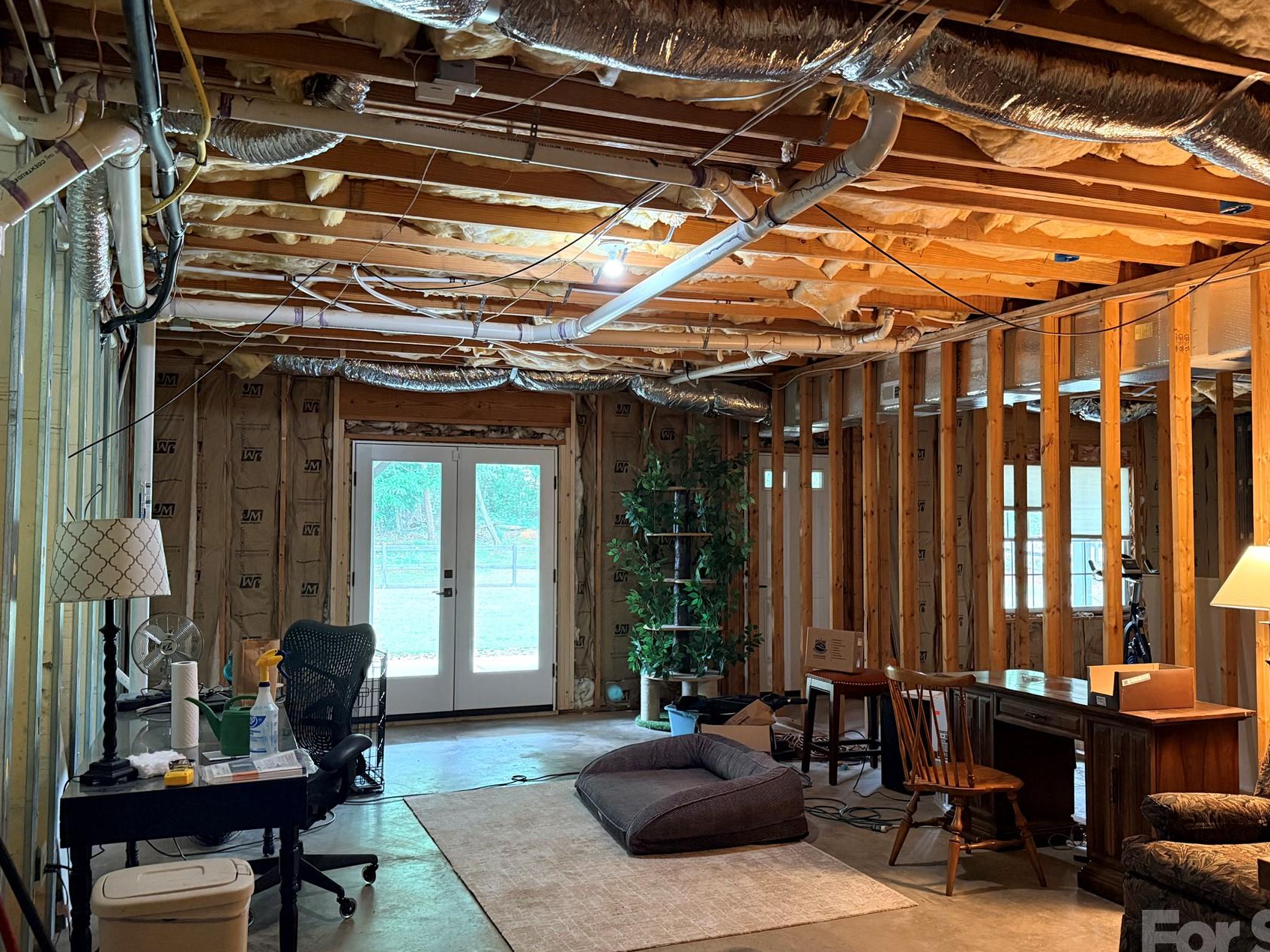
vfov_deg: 48.2
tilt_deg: +3.1
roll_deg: -0.1
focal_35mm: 29
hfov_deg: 61.6
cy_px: 482
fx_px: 1064
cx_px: 614
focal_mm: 6.76
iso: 640
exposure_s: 1/40
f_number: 1.78
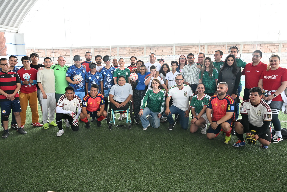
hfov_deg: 73.7
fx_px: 191
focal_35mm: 24
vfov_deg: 53.1
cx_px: 144
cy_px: 96
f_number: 14
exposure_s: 1/100
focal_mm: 24
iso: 3200
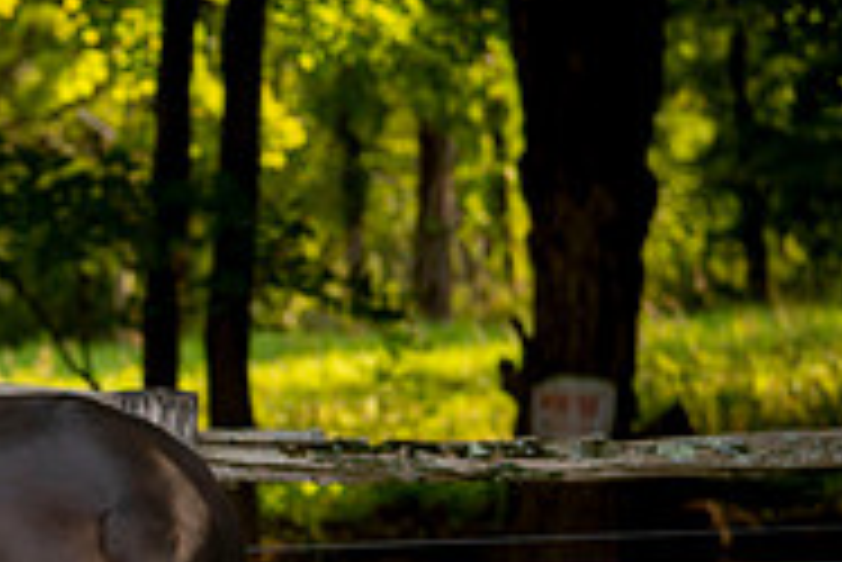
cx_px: -436
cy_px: 736
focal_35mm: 237
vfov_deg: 5.8
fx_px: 5547
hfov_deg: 8.5
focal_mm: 70
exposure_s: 1/800
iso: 200
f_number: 3.5
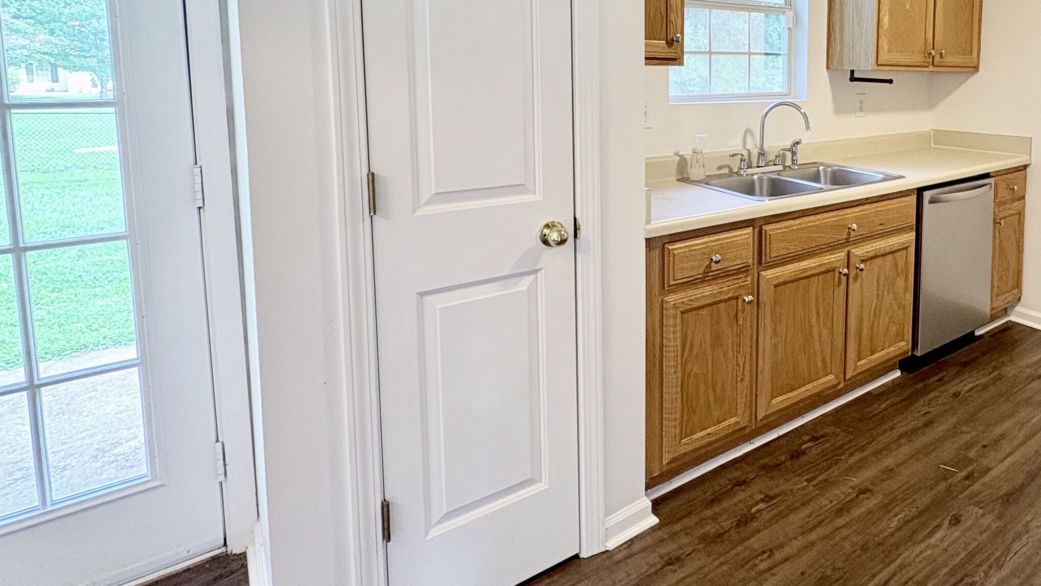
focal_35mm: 23
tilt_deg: -4.0
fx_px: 635
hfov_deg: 73.7
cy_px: 129
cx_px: 769
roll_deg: -0.7
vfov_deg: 47.2
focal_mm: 2.22
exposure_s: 1/60
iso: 200
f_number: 2.2
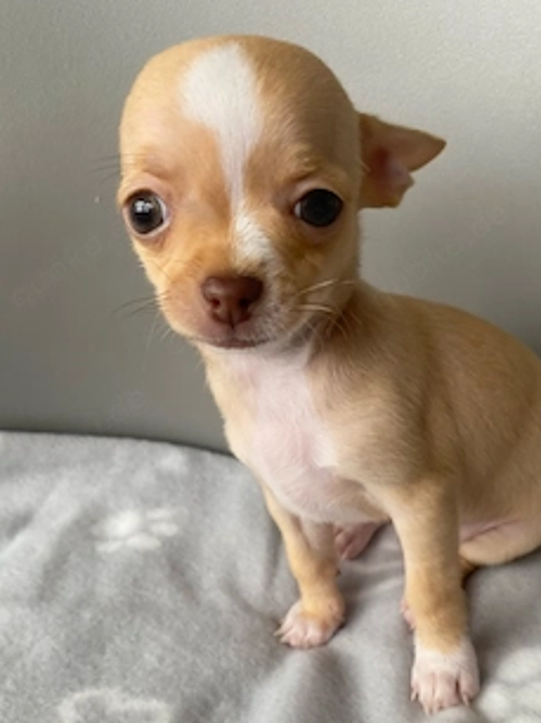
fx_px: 709
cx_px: 309
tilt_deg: -27.1
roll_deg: +6.7
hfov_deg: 41.6
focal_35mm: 34
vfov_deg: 53.2
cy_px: 465
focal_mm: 4.25
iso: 64
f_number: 1.8
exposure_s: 1/122
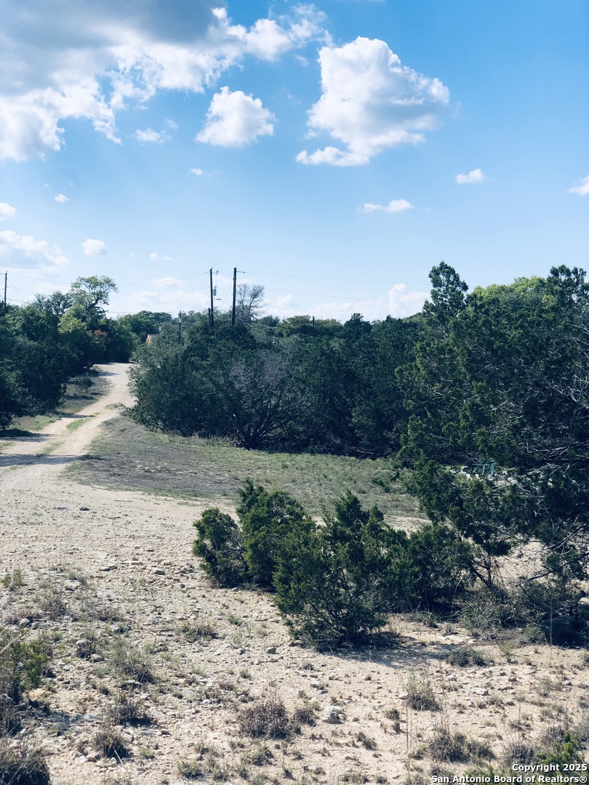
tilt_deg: -0.4
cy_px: 392
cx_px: 294
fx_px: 1180
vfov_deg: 36.8
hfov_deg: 28.0
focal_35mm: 52
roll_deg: -0.9
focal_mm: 6
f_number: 2.4
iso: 16
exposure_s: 1/1548
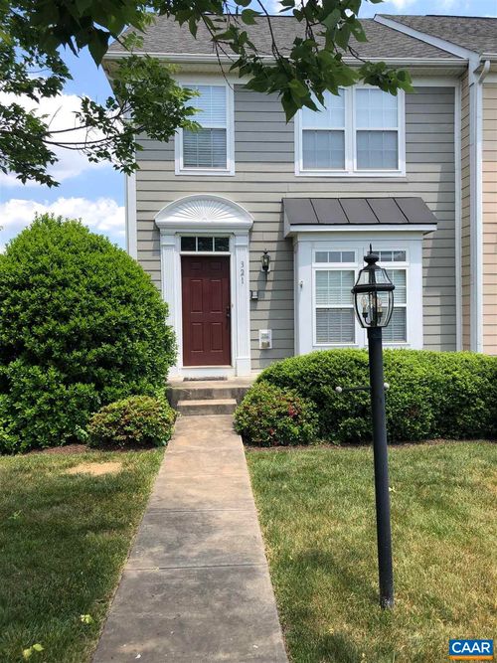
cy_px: 332
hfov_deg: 49.7
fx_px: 536
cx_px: 248
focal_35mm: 28
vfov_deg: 63.5
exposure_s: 1/1000
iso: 20
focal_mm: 3.99
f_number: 1.8
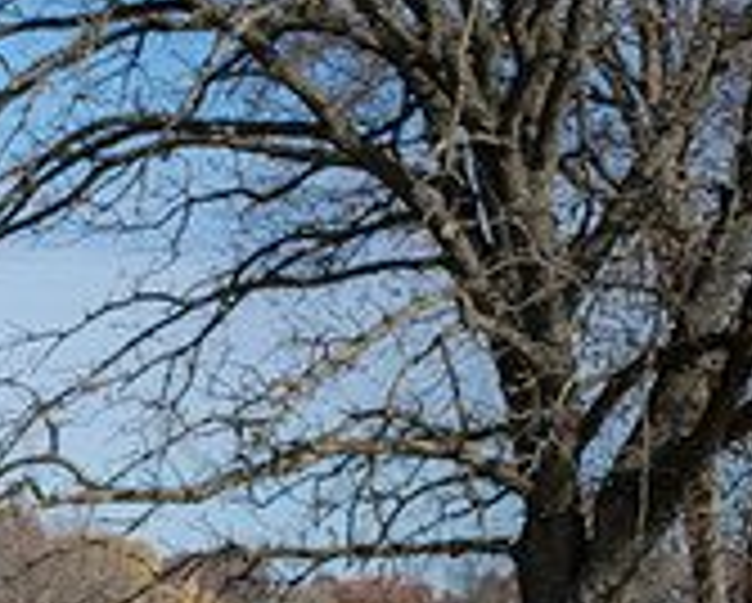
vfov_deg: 9.4
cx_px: -387
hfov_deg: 11.3
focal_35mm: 163
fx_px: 3632
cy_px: 686
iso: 400
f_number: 11
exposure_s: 1/400
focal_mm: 50
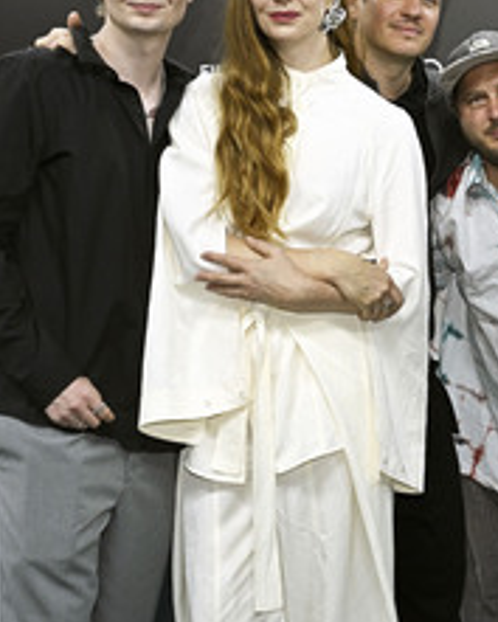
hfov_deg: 22.3
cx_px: 542
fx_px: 1197
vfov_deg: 29.0
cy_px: 234
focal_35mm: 65
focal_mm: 34
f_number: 6.3
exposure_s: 1/200
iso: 800
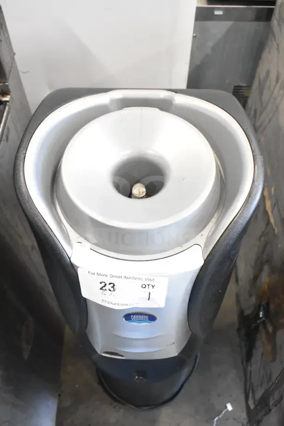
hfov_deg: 40.0
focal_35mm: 33
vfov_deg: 57.2
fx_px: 390
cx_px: 142
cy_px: 213
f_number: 4.5
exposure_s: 1/80
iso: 6400
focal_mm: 22
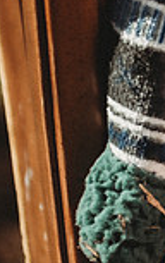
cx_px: 476
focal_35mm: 270
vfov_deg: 7.7
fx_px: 1937
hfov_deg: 4.7
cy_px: -64
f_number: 2.8
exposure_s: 1/500
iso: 100
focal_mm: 70
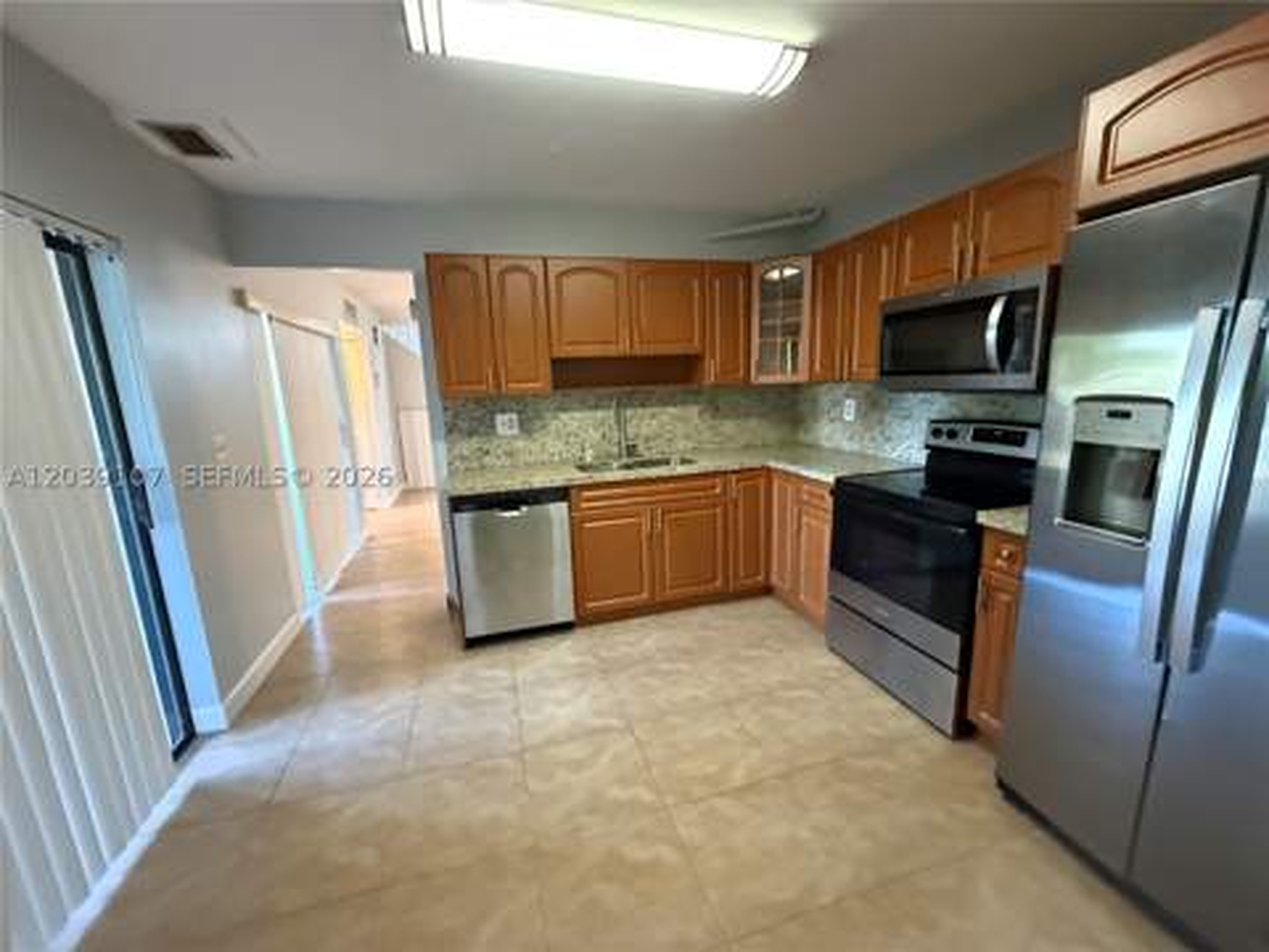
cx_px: 634
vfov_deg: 85.7
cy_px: 476
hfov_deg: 102.1
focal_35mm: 14
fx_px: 513
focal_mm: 2.22
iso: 1250
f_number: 2.2
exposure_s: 1/60
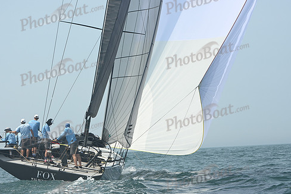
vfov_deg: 11.3
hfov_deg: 16.9
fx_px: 978
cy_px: 93
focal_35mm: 121
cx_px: 135
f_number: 9
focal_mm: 102
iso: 320
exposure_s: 1/1250
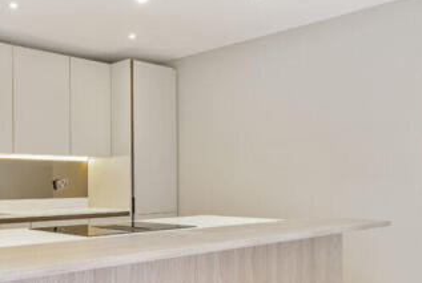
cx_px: 81
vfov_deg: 32.4
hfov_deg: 44.8
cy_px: 199
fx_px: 482
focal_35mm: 41
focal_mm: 13
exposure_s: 1/4
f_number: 7.1
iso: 160
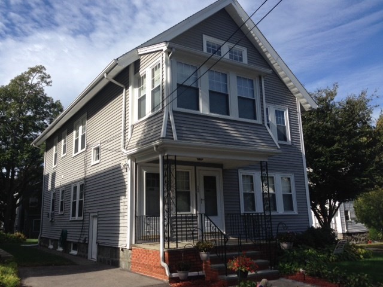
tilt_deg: +13.4
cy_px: 144
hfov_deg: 55.4
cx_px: 192
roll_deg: -0.3
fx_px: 365
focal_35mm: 33
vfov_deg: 42.9
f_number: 2.4
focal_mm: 4.12
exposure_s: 1/1642
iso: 50
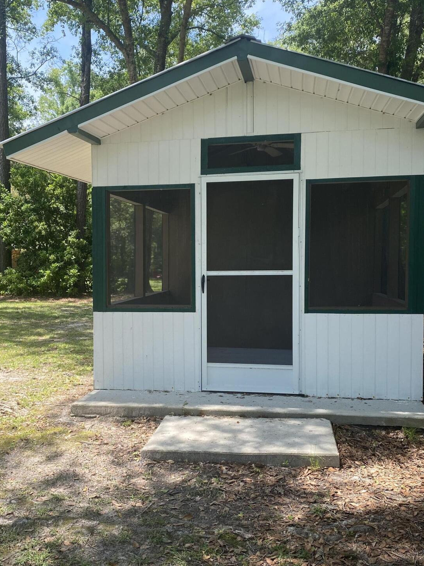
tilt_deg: -2.7
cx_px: 184
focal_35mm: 36
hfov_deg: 39.6
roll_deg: +0.3
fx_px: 588
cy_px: 293
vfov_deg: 51.3
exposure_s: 1/522
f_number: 1.8
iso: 32
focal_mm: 4.25
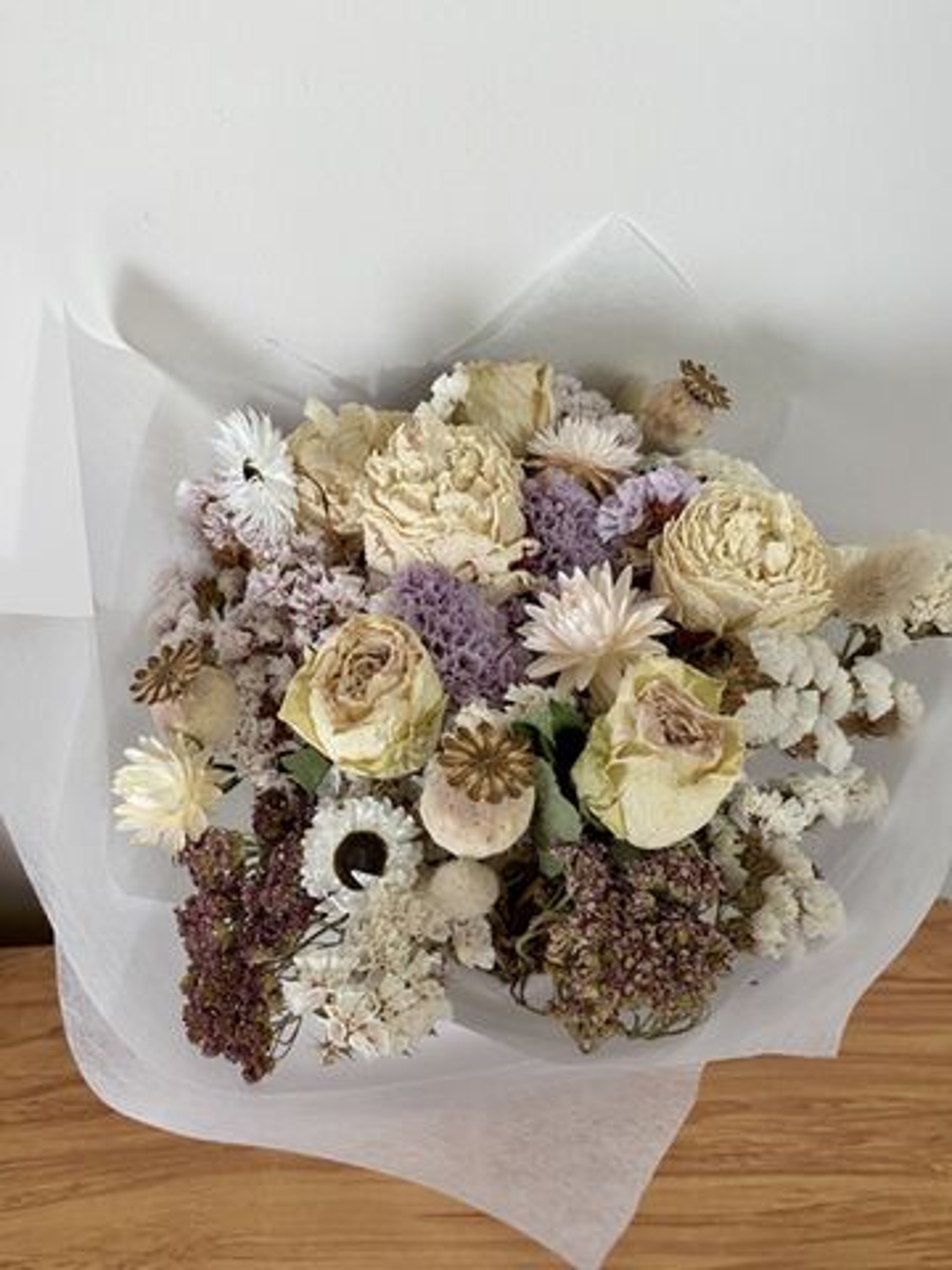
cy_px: 635
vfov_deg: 67.3
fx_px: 953
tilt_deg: -50.4
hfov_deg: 53.1
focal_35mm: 26
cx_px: 476
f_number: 1.8
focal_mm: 4.25
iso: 160
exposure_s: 1/50
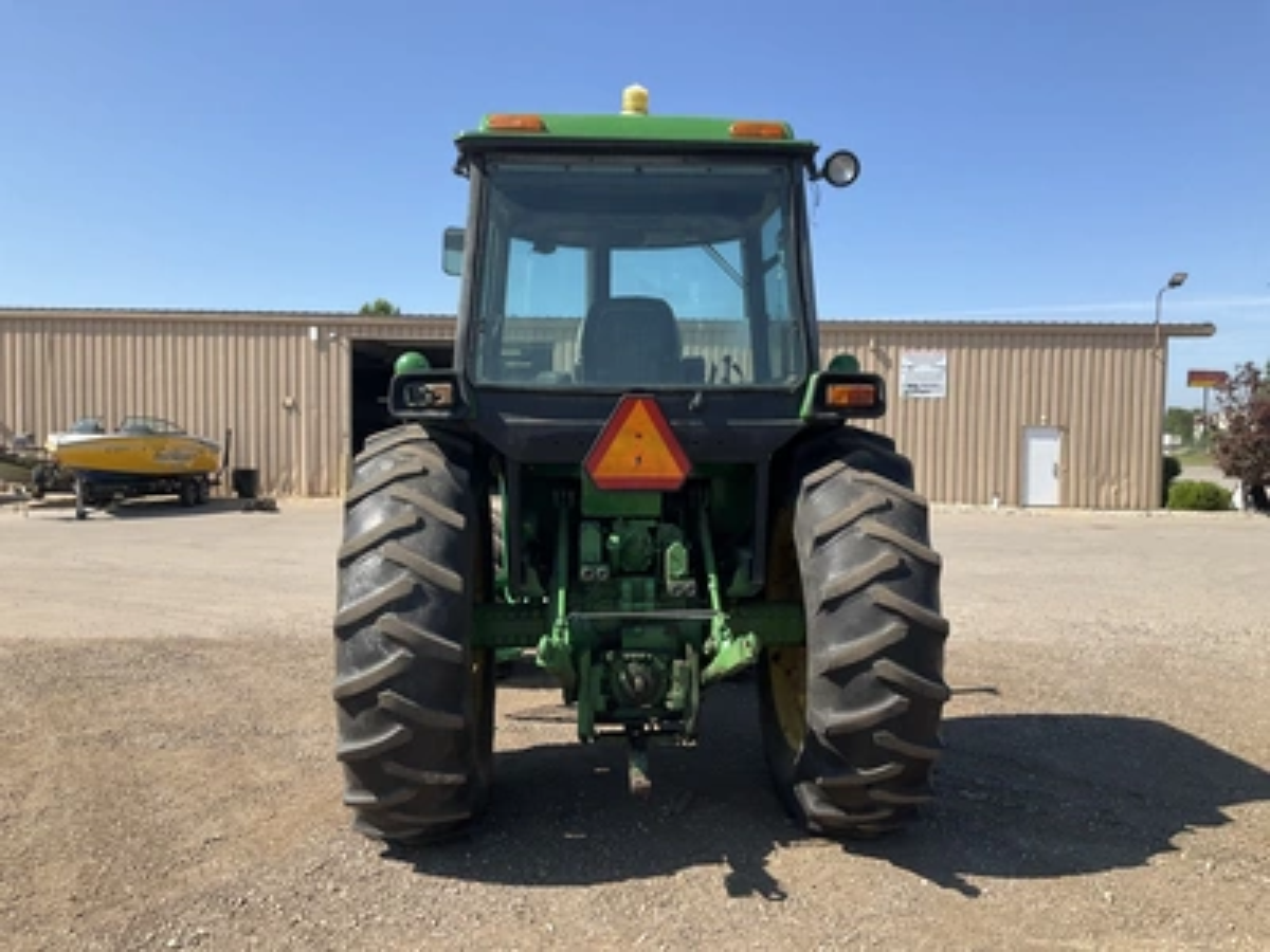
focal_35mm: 29
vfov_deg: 48.2
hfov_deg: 61.7
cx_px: 635
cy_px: 476
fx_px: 1064
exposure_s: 1/1221
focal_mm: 3
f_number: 1.8
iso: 25
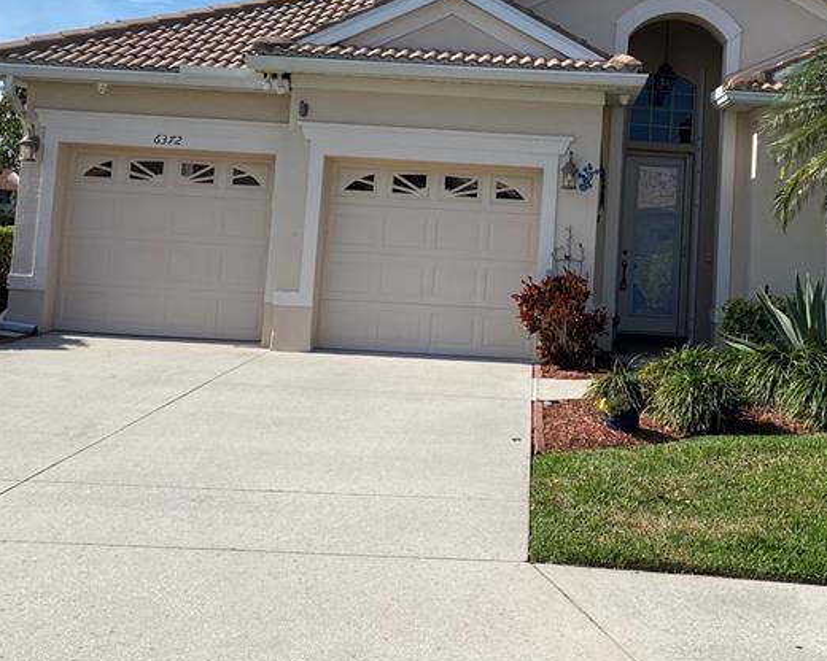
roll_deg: -3.4
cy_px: 135
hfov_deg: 37.0
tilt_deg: +3.8
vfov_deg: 29.6
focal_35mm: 50
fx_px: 1224
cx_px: 546
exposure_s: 1/3401
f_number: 1.8
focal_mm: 4.25
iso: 32
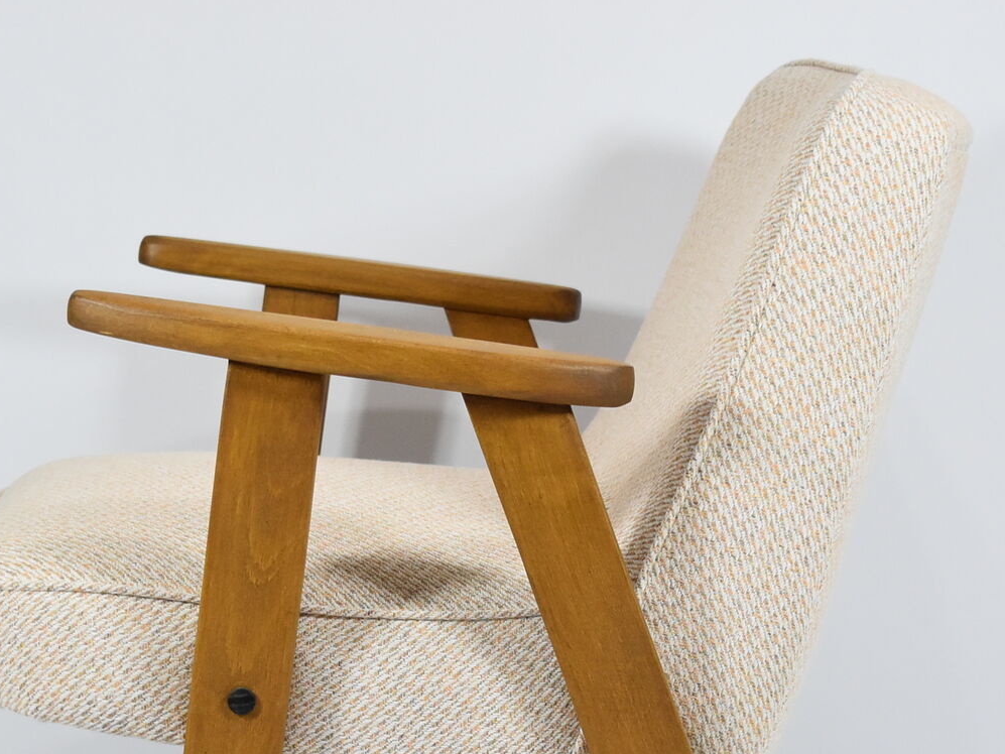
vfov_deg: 13.4
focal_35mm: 110
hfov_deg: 17.9
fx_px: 3194
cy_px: 671
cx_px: 432
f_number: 4.8
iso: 1250
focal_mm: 38
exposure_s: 1/125
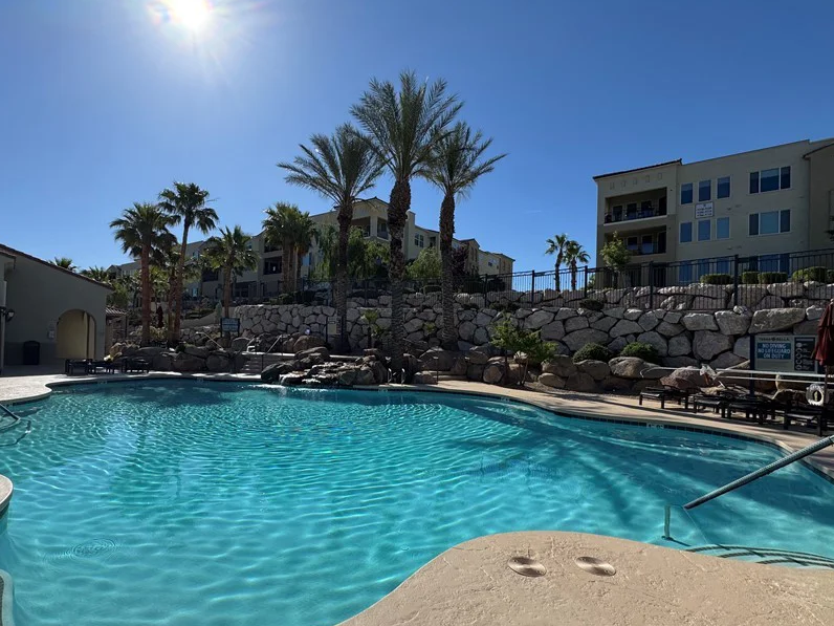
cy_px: 333
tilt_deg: +0.3
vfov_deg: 71.5
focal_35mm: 18
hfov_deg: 87.2
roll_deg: -2.1
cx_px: 360
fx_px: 434
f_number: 2.2
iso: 50
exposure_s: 1/2415
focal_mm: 2.22
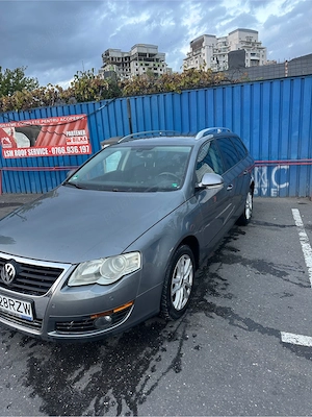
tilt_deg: -12.0
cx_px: 156
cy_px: 208
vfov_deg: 71.6
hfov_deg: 56.8
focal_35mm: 24
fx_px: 288
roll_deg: +3.2
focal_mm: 6.86
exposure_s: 1/50
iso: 125
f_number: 1.78
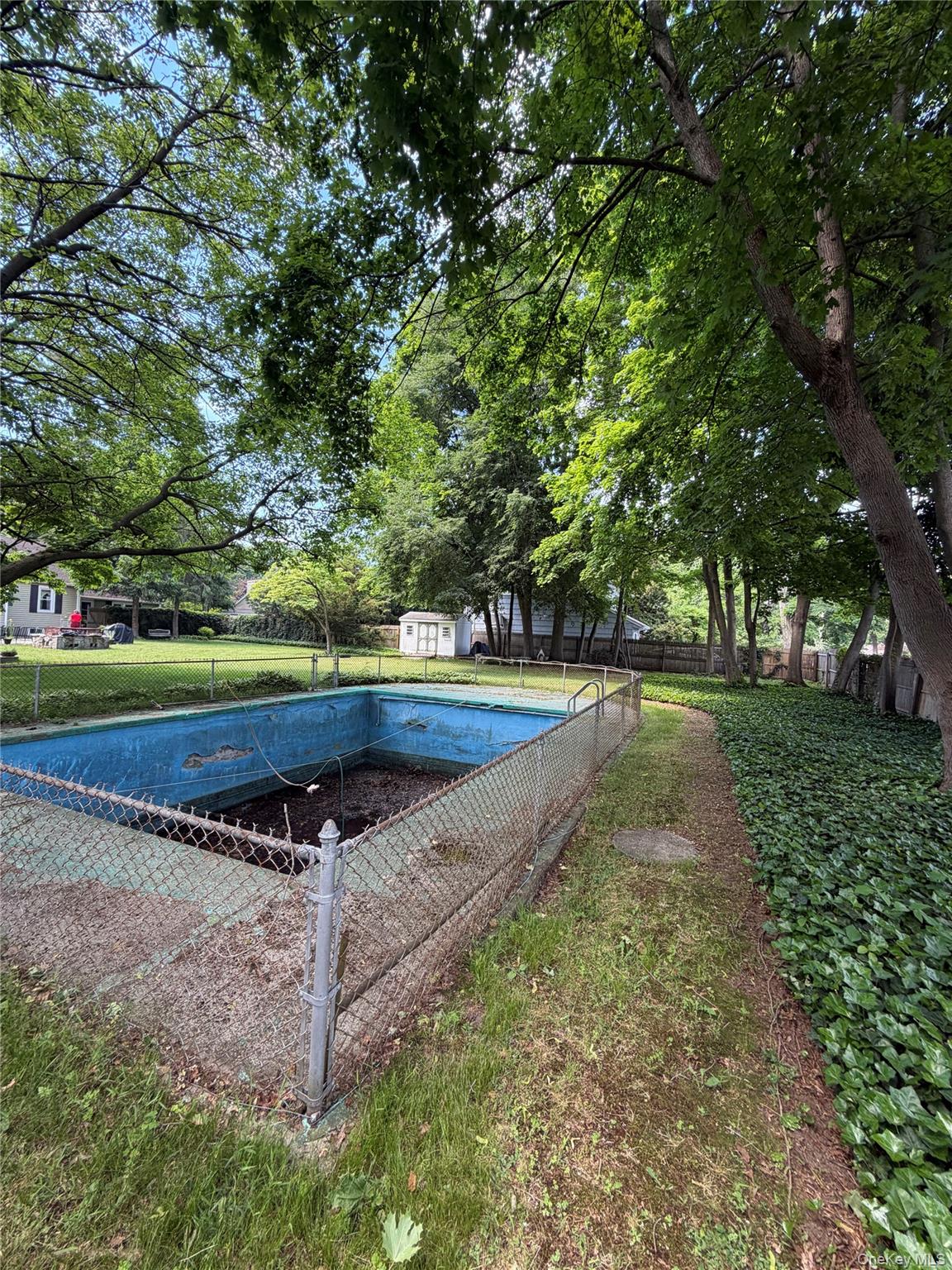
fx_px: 513
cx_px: 476
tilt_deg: +0.3
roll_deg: -2.4
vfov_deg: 102.1
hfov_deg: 85.7
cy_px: 635
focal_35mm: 14
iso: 64
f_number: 2.2
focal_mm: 2.22
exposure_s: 1/121
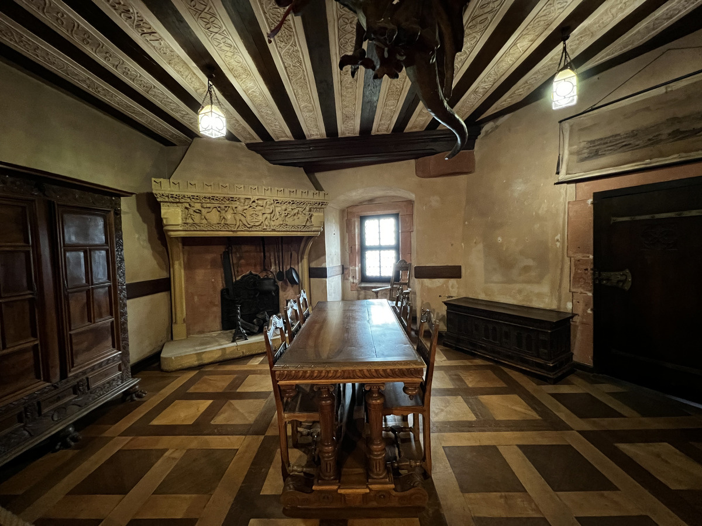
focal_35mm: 13
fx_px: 264
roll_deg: +1.8
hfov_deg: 106.2
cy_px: 263
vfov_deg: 89.9
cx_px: 351
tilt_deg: -3.1
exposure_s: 1/33
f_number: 1.8
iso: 800
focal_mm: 1.57
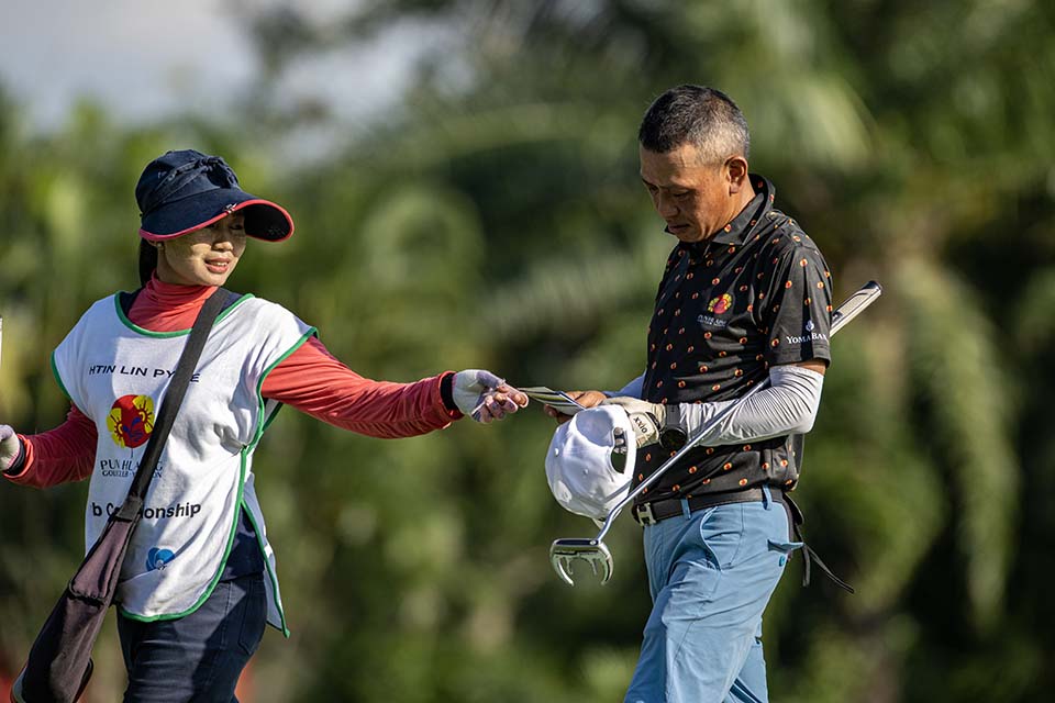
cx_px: 528
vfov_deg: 3.4
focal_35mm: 400
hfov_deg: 5.2
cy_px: 352
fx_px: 11721
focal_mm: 400
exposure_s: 1/2500
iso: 640
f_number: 4.5
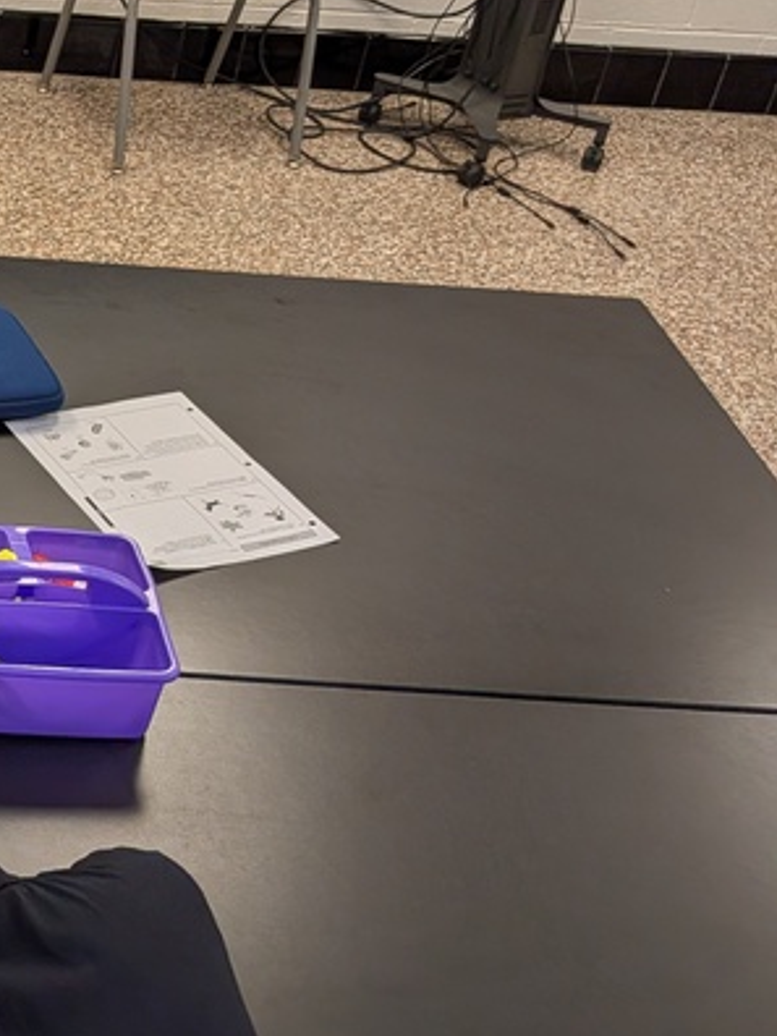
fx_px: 1856
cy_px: 460
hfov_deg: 21.5
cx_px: -225
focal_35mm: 62
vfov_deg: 31.2
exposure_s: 1/94.9
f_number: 1.7
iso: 84
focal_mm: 4.53
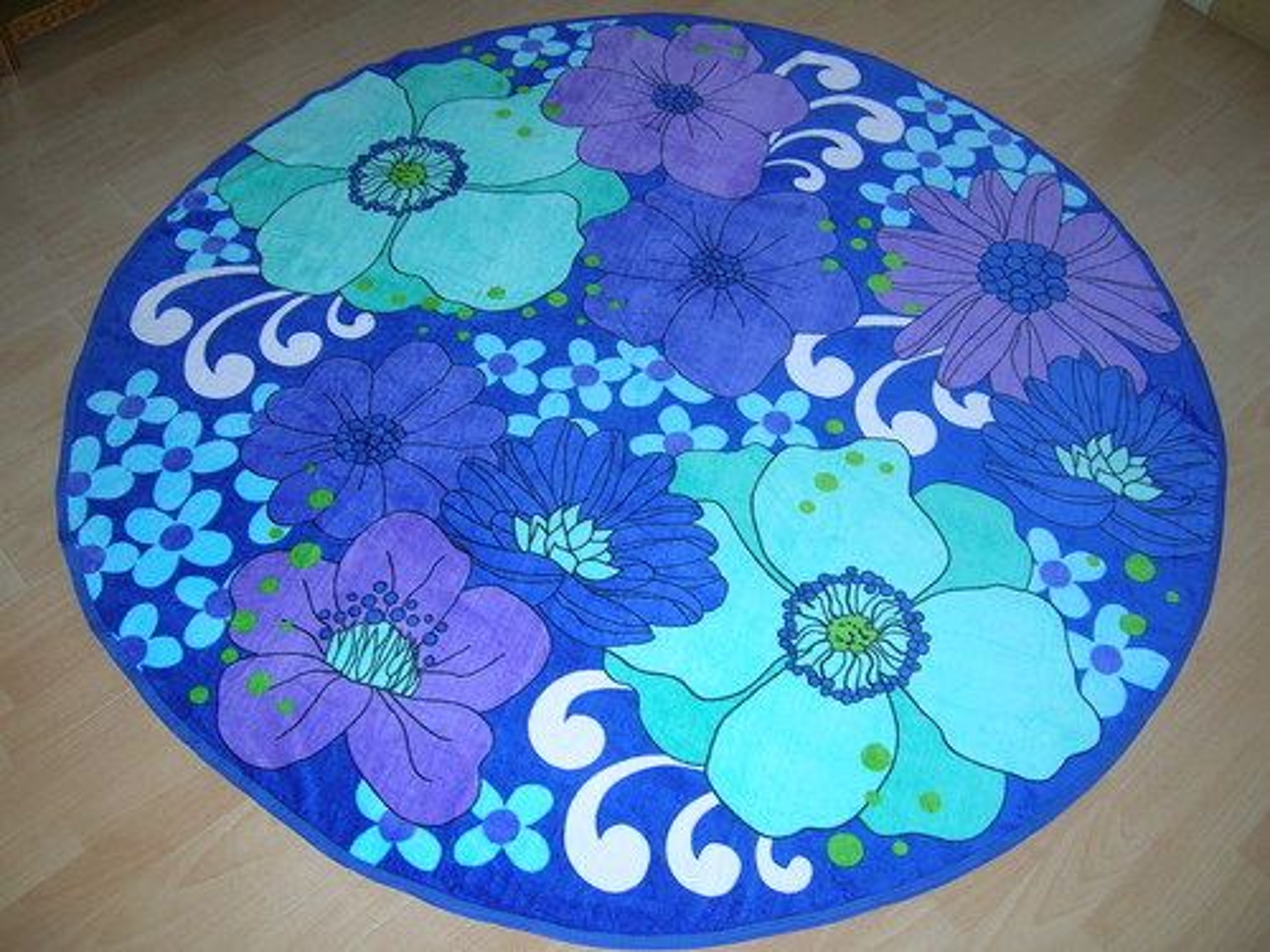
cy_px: 476
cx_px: 635
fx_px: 1284
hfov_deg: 52.6
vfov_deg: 40.7
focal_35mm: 35
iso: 56
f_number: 2.8
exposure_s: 1/60.1
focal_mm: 5.4
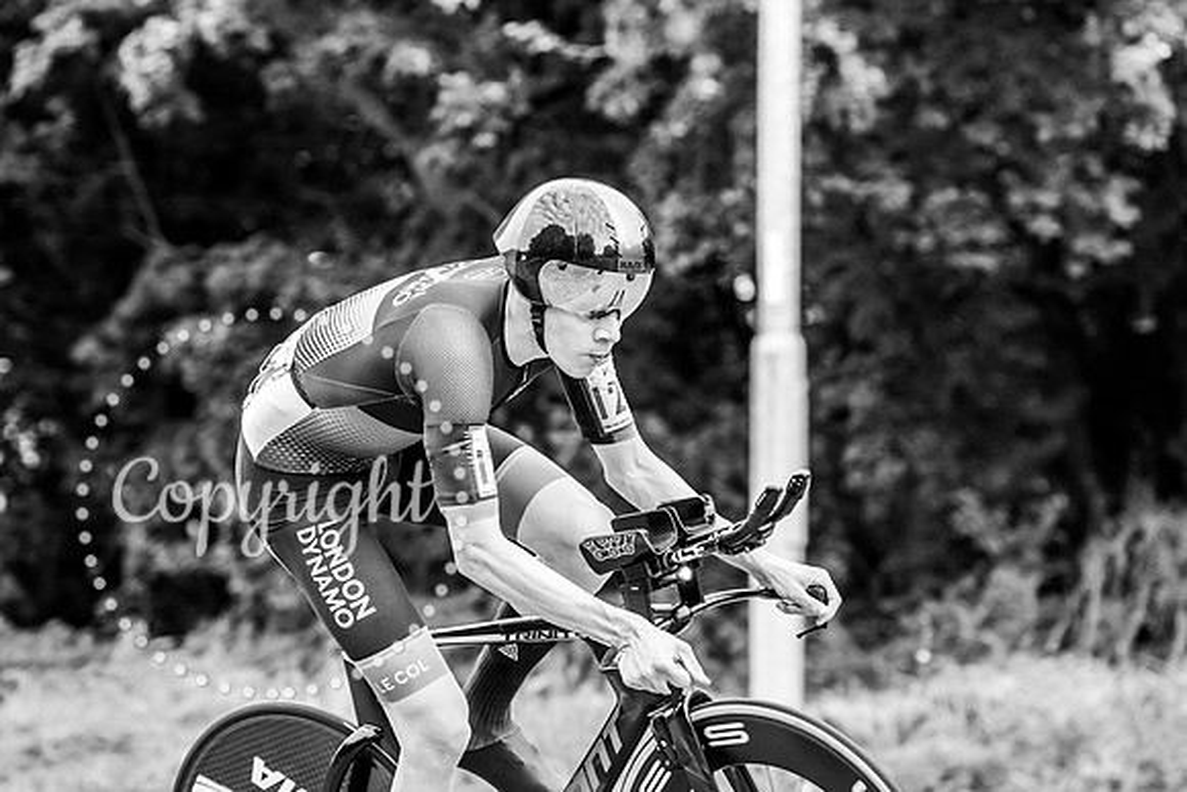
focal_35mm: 183
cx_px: 416
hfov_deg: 11.2
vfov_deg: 7.5
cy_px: 417
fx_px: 6022
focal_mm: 137
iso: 1000
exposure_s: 1/1000
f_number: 4
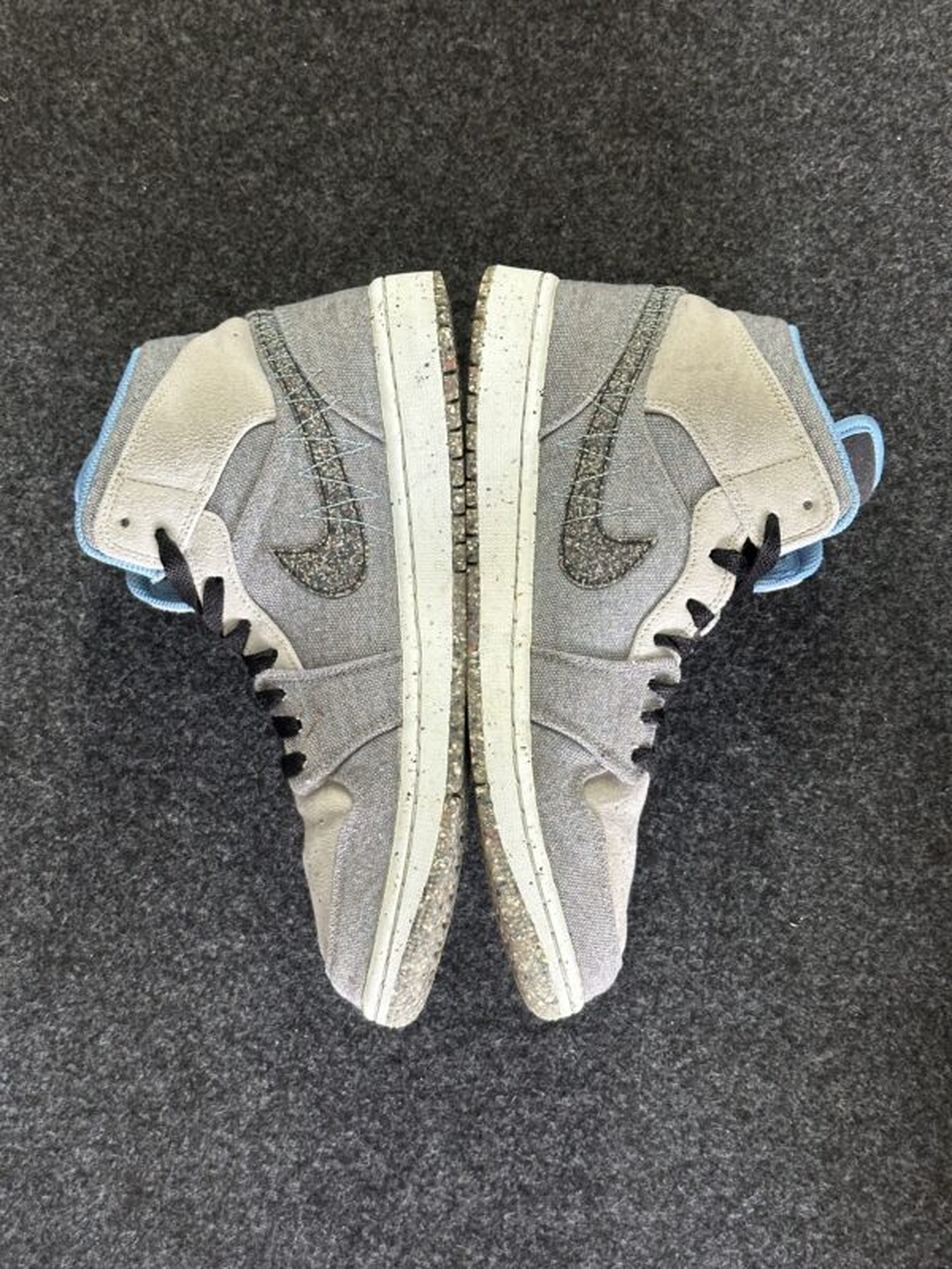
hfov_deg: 30.3
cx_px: 476
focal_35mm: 48
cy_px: 634
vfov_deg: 39.6
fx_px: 1759
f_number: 1.78
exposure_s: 1/50
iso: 160
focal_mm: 6.86
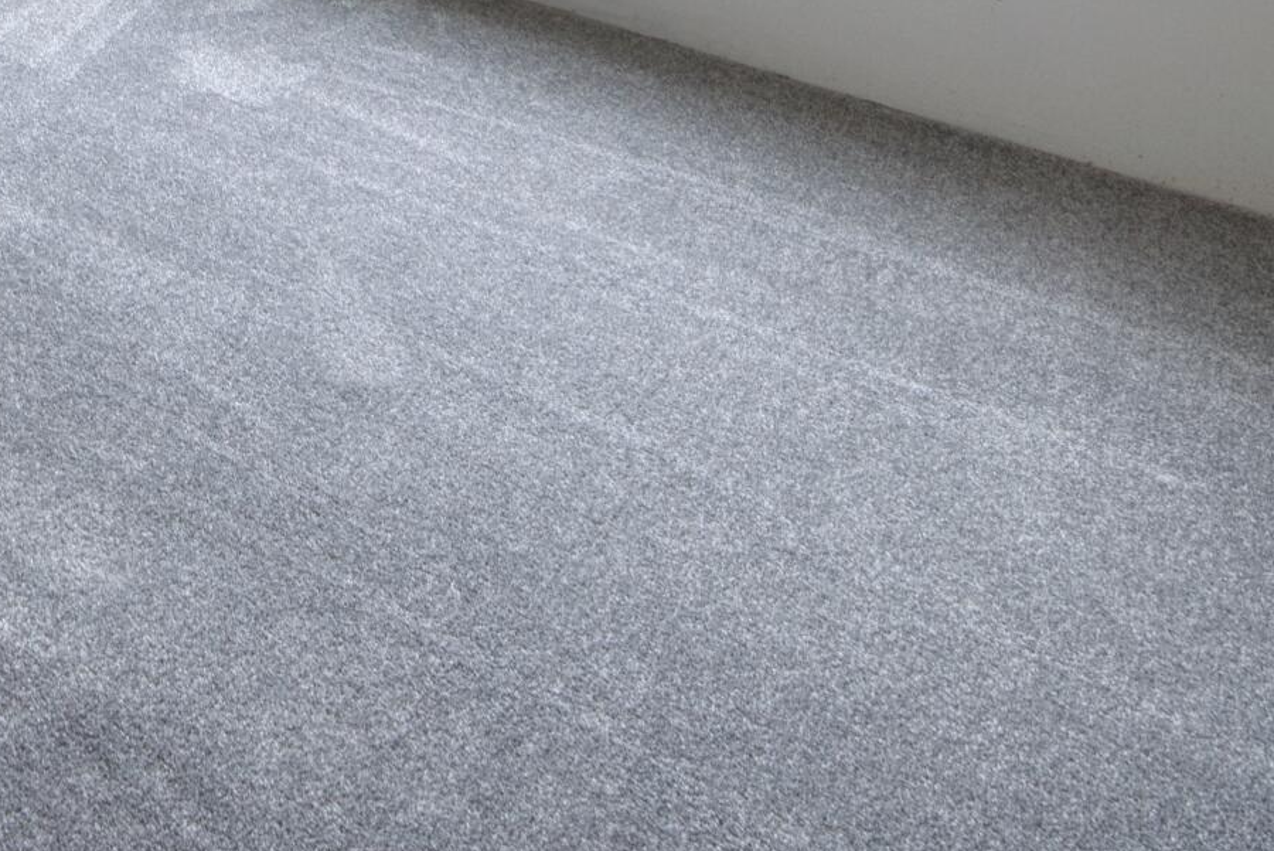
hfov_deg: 35.7
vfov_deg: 23.7
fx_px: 1416
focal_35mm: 40
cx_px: -317
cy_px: -535
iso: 200
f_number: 9
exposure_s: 1/15
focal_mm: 8
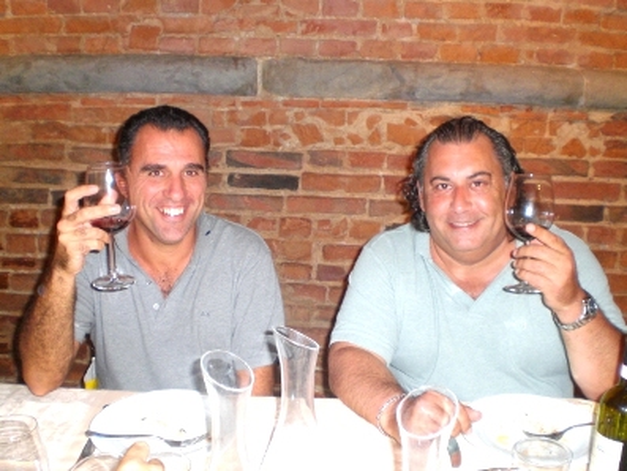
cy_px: 236
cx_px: 314
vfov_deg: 37.7
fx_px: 689
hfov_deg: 49.0
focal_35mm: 38
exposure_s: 1/60
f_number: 3.1
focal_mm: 6.3
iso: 200
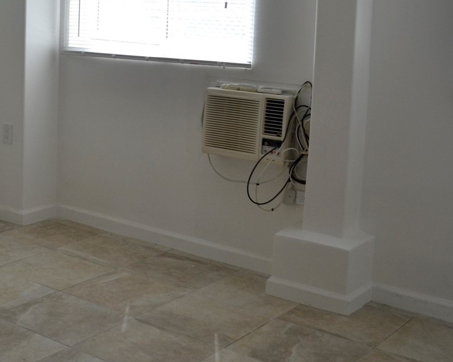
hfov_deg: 29.1
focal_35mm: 60
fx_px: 804
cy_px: 68
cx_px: -15
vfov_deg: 24.9
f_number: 4.5
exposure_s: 1/80
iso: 400
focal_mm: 18
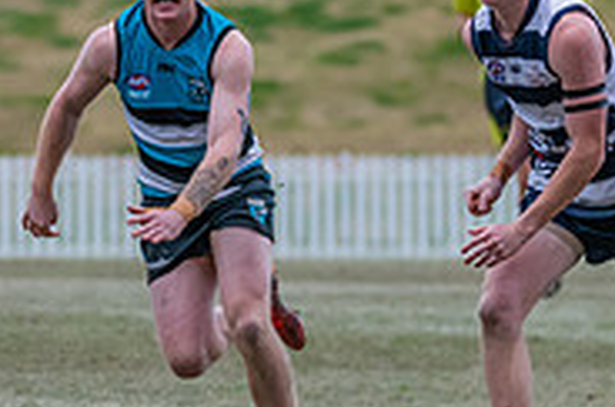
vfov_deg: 1.4
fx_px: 16678
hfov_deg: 2.1
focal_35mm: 978
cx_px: 407
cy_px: 145
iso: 2200
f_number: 5.6
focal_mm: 300
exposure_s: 1/2000
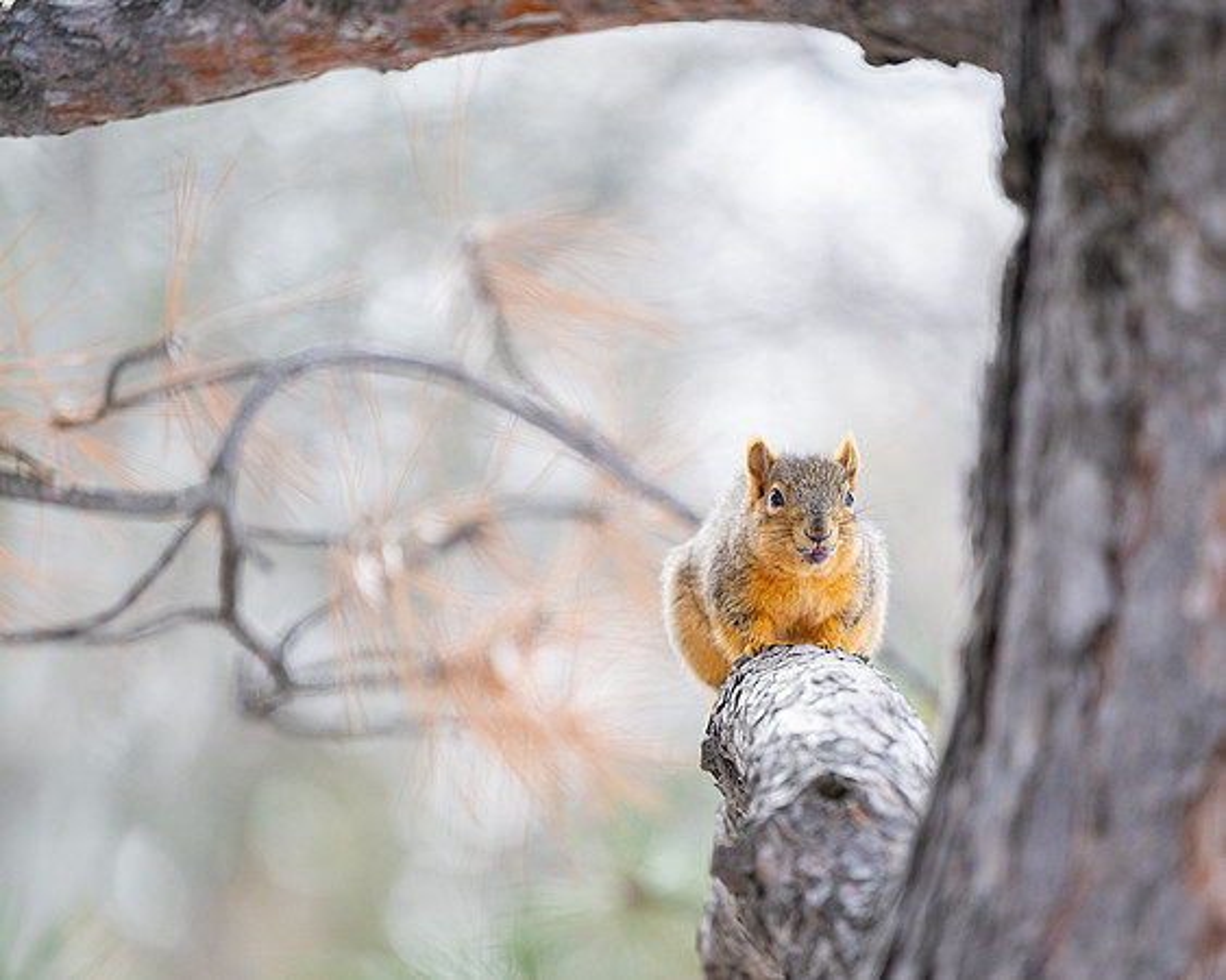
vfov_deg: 5.8
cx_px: 708
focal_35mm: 268
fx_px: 9722
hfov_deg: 7.2
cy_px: 577
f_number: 2.8
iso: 1000
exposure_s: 1/2500
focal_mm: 200
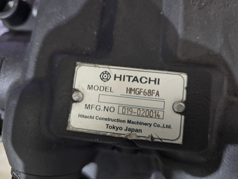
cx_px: 119
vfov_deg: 58.9
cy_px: 90
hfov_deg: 73.9
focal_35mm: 23
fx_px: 158
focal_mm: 6.3
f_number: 1.7
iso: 640
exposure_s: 1/25
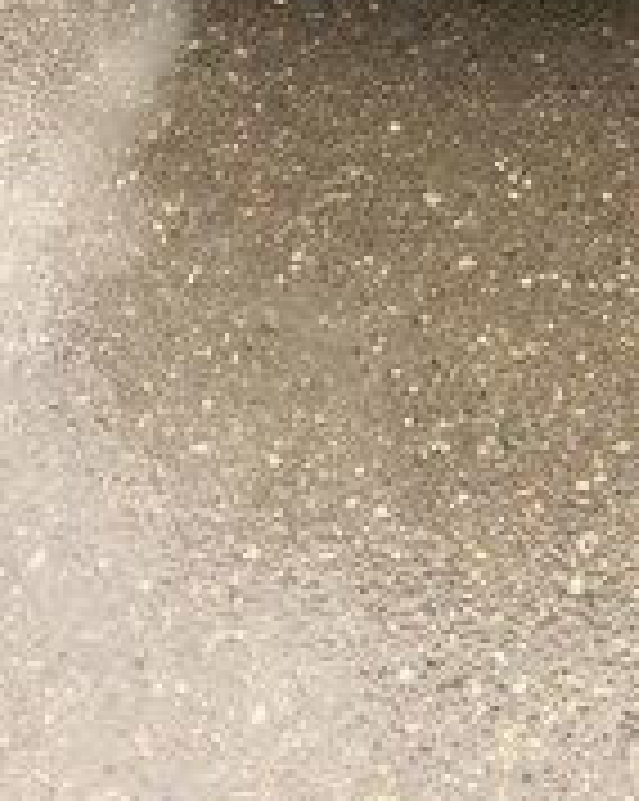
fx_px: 1871
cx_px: 540
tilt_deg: -33.1
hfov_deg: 19.1
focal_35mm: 79
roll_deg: -0.2
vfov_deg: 21.5
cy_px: -284
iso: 40
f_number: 2.2
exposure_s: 1/100
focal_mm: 4.15
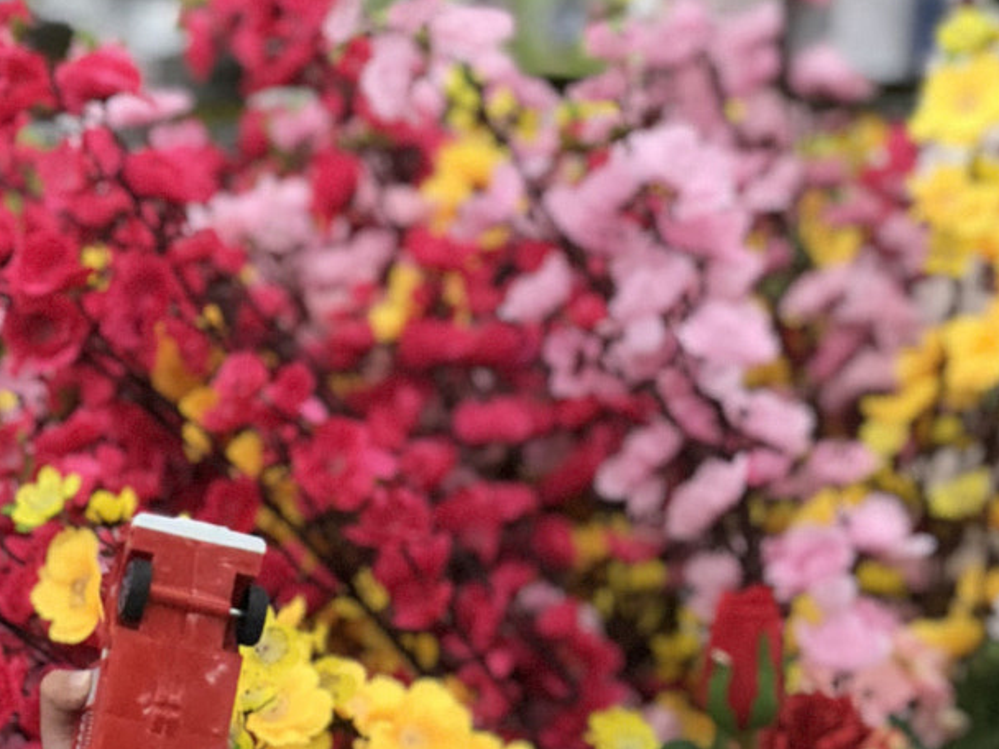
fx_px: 4329
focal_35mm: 150
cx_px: 67
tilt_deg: -16.5
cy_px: 1174
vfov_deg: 9.6
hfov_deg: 13.0
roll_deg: -1.7
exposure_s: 1/50
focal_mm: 6.6
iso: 160
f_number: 2.8
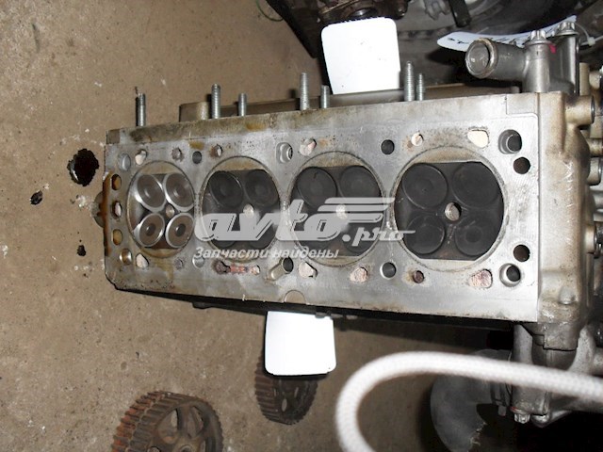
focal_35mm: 38
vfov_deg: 37.7
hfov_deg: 49.0
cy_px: 226
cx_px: 302
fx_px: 662
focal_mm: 6.3
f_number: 2.8
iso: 200
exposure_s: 1/45
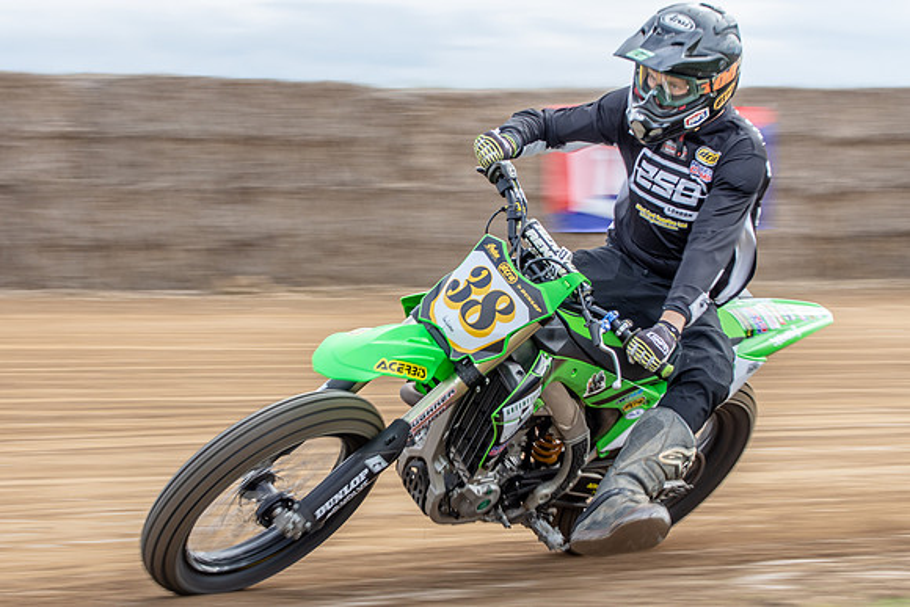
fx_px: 3239
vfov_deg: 10.7
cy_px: 263
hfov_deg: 16.0
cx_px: 378
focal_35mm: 128
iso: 125
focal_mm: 70
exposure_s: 1/100
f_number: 9
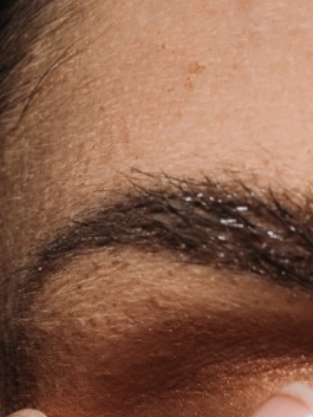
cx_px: 776
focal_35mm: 537
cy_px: 672
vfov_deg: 3.7
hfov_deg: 2.7
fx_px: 6470
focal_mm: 105
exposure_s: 1/160
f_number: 8
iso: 100
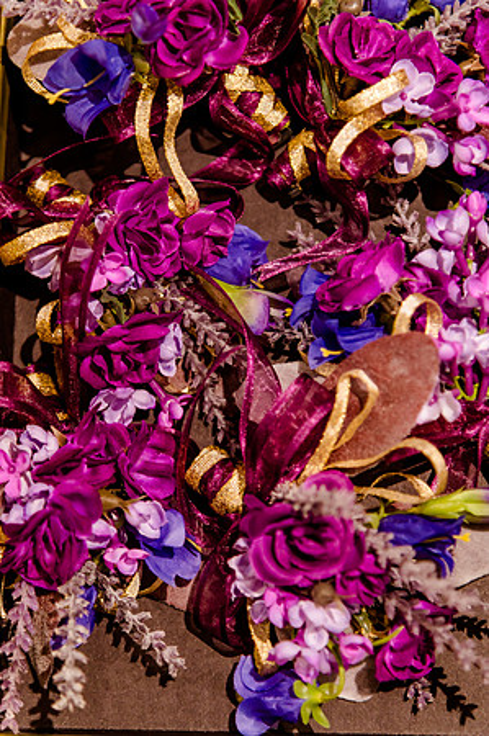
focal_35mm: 120
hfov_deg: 11.4
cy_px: 368
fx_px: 2450
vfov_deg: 17.1
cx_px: 244
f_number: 4
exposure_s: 1/125
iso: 1600
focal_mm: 120
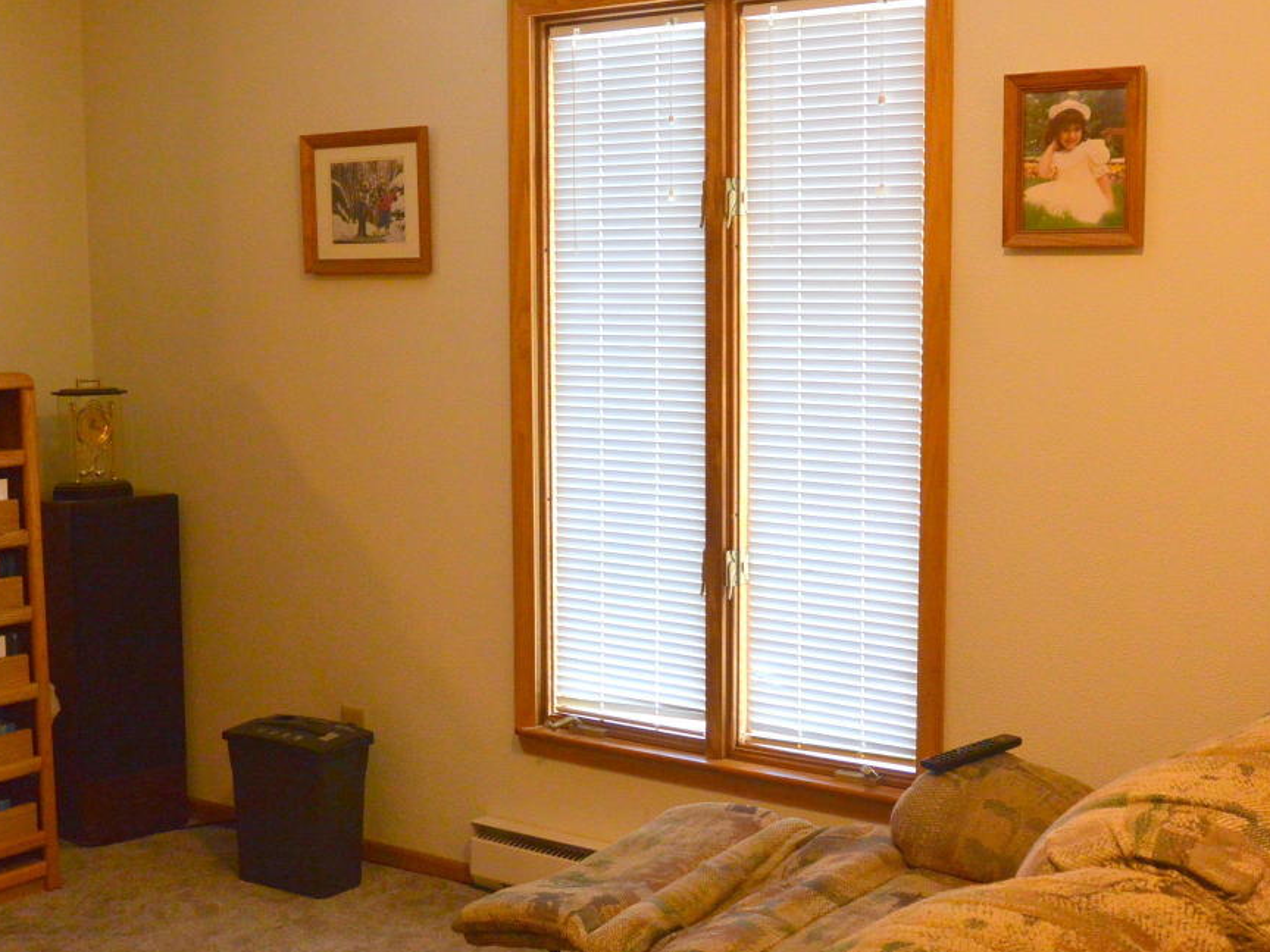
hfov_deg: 38.2
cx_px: 617
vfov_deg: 29.1
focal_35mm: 50
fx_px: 1834
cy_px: 527
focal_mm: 14.5
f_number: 4
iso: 400
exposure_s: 1/60
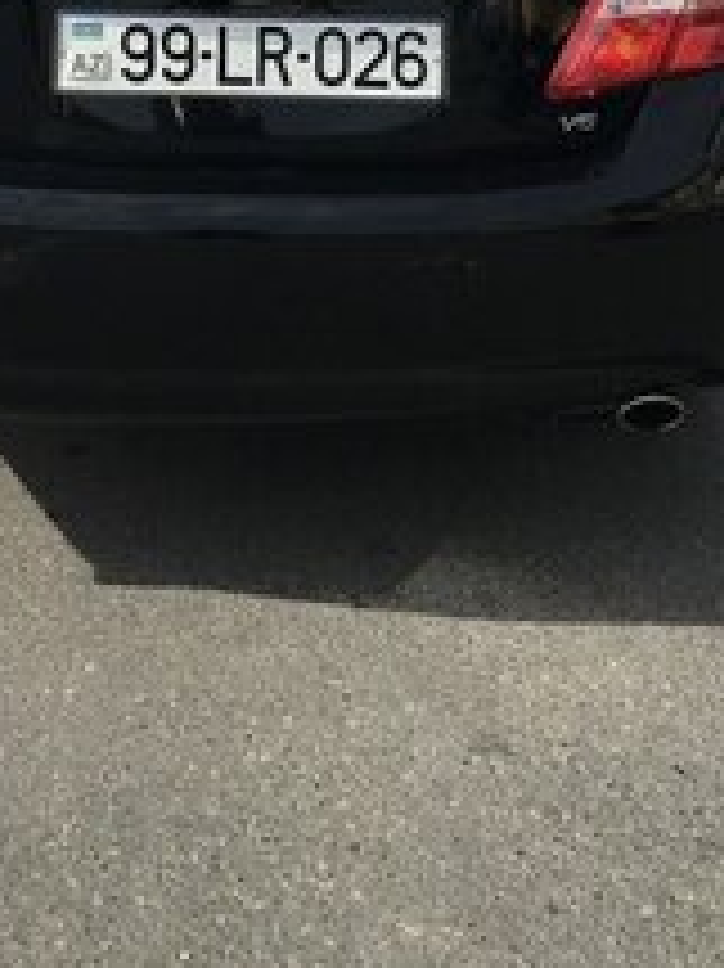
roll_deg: -1.2
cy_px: -135
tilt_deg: -10.5
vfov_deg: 26.4
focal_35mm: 67
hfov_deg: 21.9
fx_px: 1870
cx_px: 279
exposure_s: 1/1538
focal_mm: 4.15
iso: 25
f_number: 2.2
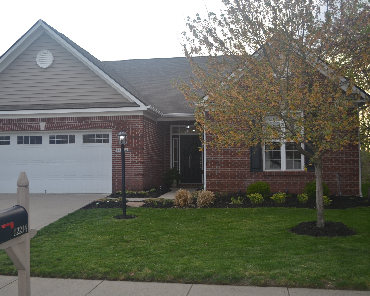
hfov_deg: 44.7
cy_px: 147
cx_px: 161
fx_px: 449
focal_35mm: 41
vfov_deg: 36.5
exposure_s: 1/200
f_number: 4.5
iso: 100
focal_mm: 24
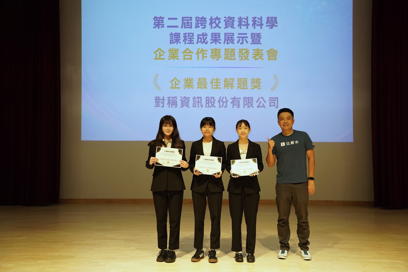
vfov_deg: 33.4
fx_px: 453
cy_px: 136
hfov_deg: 48.5
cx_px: 204
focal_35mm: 40
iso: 2500
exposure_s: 1/200
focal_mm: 40
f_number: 3.5
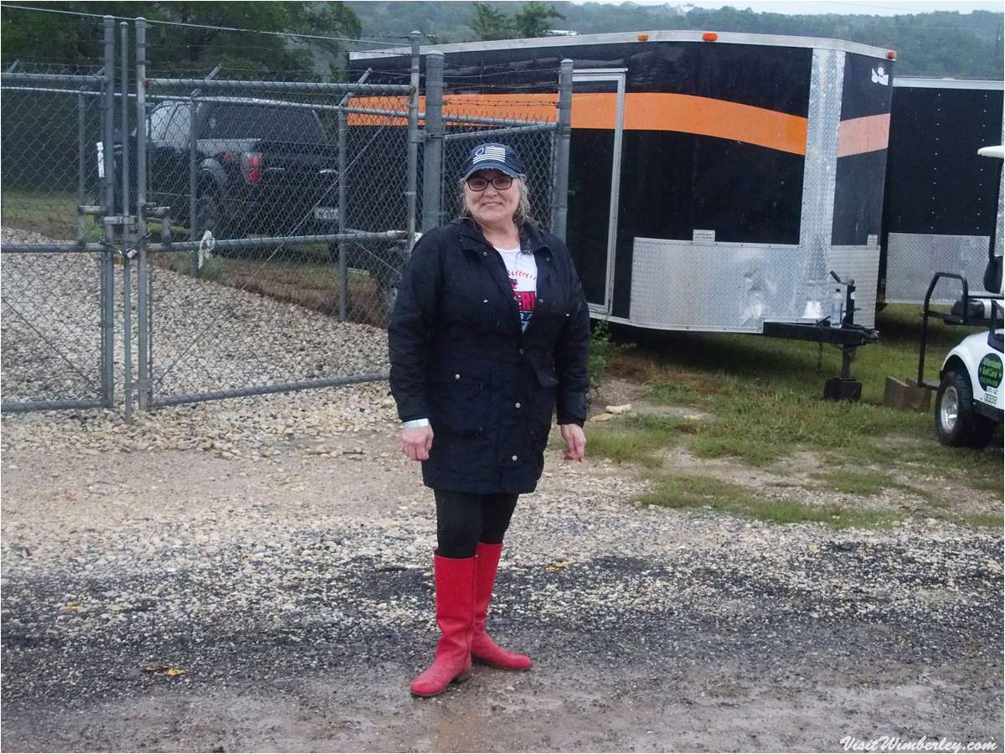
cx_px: 502
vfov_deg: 25.7
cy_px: 377
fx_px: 1655
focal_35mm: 57
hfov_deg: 33.8
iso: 2000
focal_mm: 12
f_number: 2.8
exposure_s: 1/640
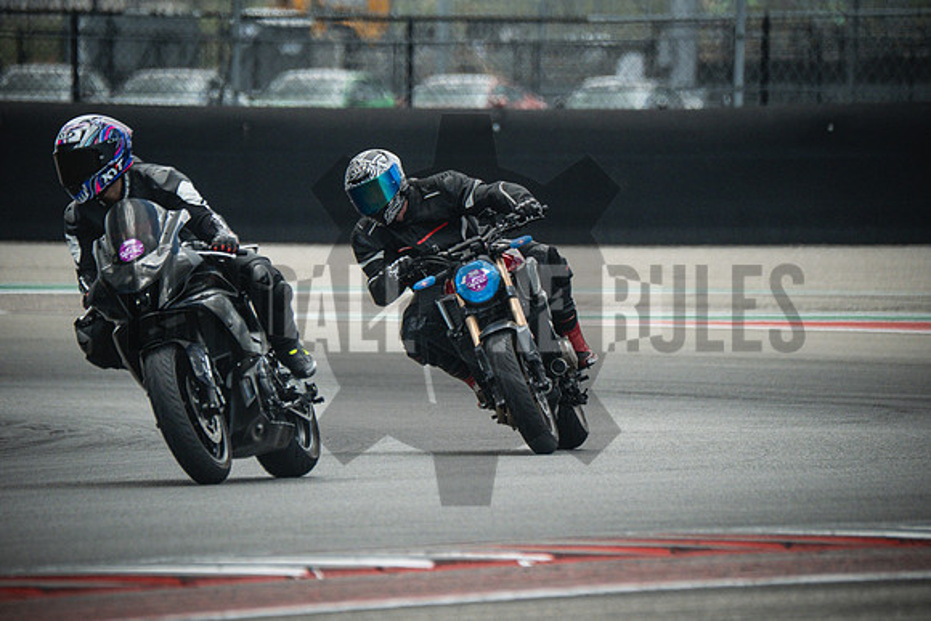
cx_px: 466
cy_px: 310
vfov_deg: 2.3
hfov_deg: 3.4
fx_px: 15520
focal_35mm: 600
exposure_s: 1/1600
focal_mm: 400
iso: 2000
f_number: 5.6
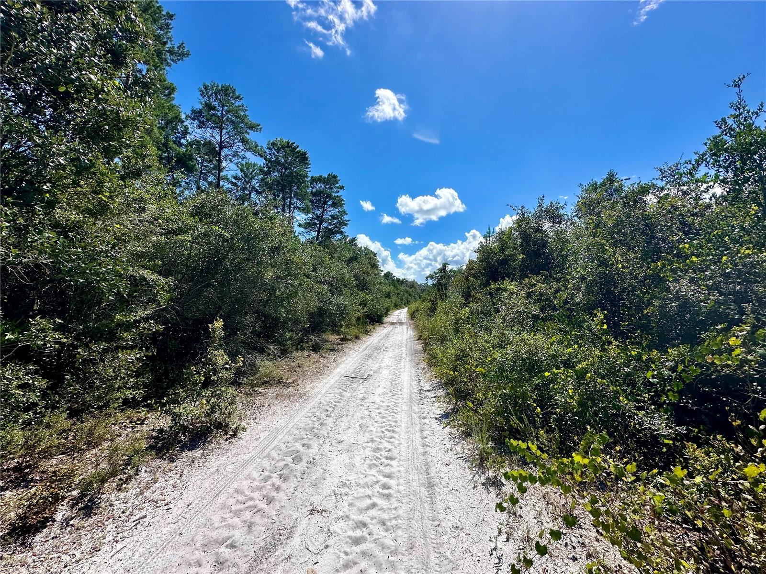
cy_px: 287
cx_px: 383
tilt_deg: +3.4
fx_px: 310
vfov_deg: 85.7
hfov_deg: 102.1
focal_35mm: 14
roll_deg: +1.6
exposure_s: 1/3401
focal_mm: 2.22
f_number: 2.2
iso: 50
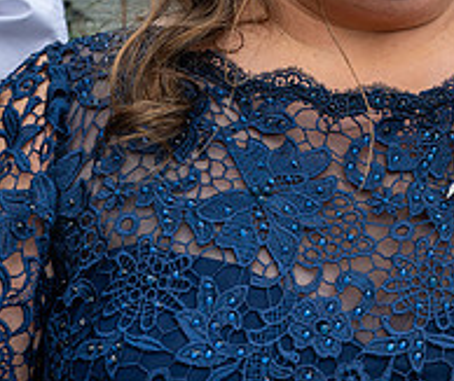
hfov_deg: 23.0
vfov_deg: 20.0
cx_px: 489
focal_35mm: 77
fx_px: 1055
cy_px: 14
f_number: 5.6
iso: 160
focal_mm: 24
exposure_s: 1/250
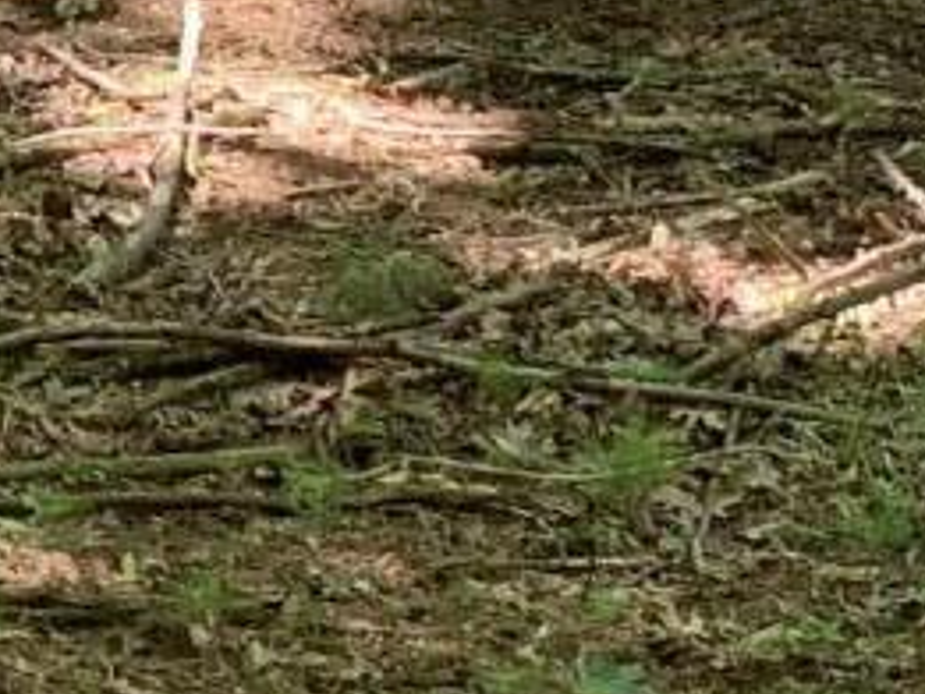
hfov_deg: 9.5
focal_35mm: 199
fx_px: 5320
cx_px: -723
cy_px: -333
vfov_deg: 7.4
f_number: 1.8
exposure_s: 1/121
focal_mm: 4.25
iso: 50
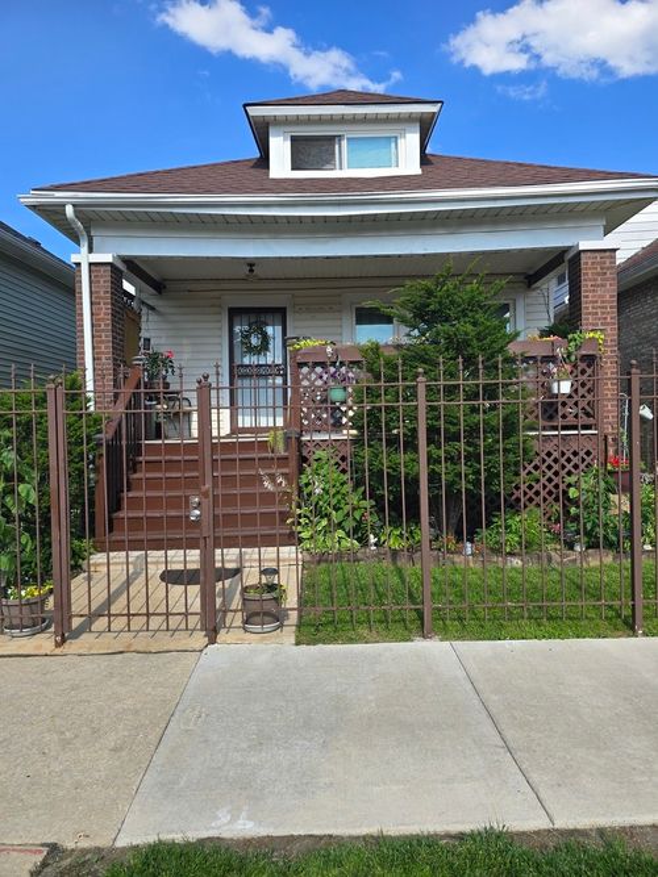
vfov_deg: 73.9
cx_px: 329
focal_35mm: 23
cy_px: 438
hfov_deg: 58.9
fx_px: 583
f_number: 1.7
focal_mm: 6.3
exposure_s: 1/535
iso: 12
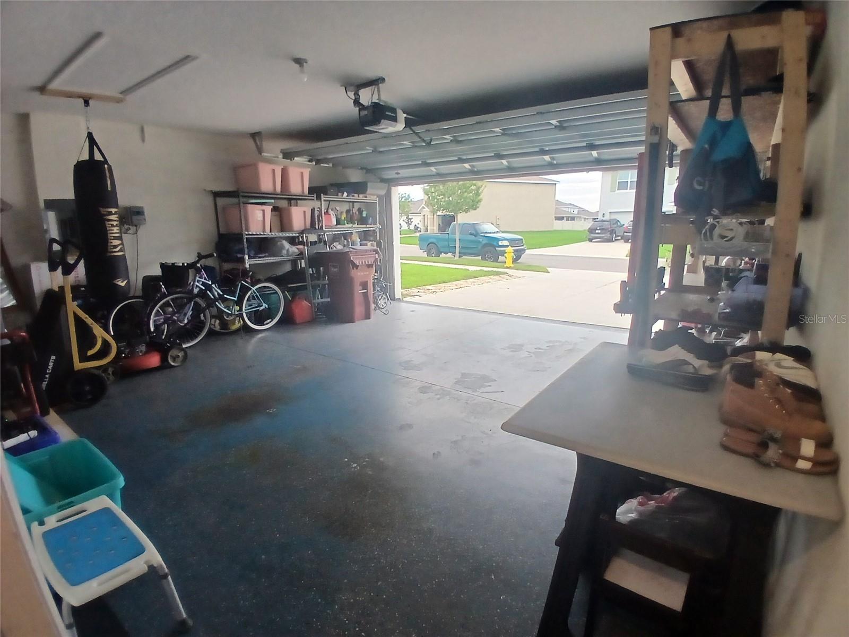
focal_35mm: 17
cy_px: 318
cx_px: 424
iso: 100
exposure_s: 1/40
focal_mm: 1.4
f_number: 2.2
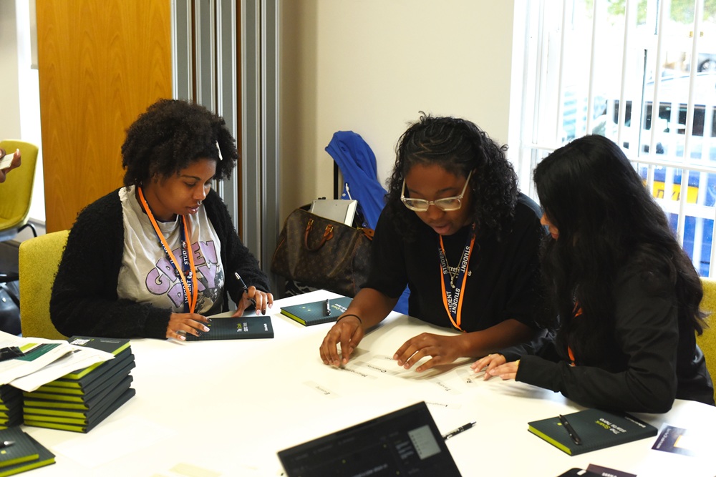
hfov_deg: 39.6
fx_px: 995
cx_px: 358
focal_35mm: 50
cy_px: 238
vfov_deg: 27.0
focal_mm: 50
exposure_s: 1/400
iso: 2500
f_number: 4
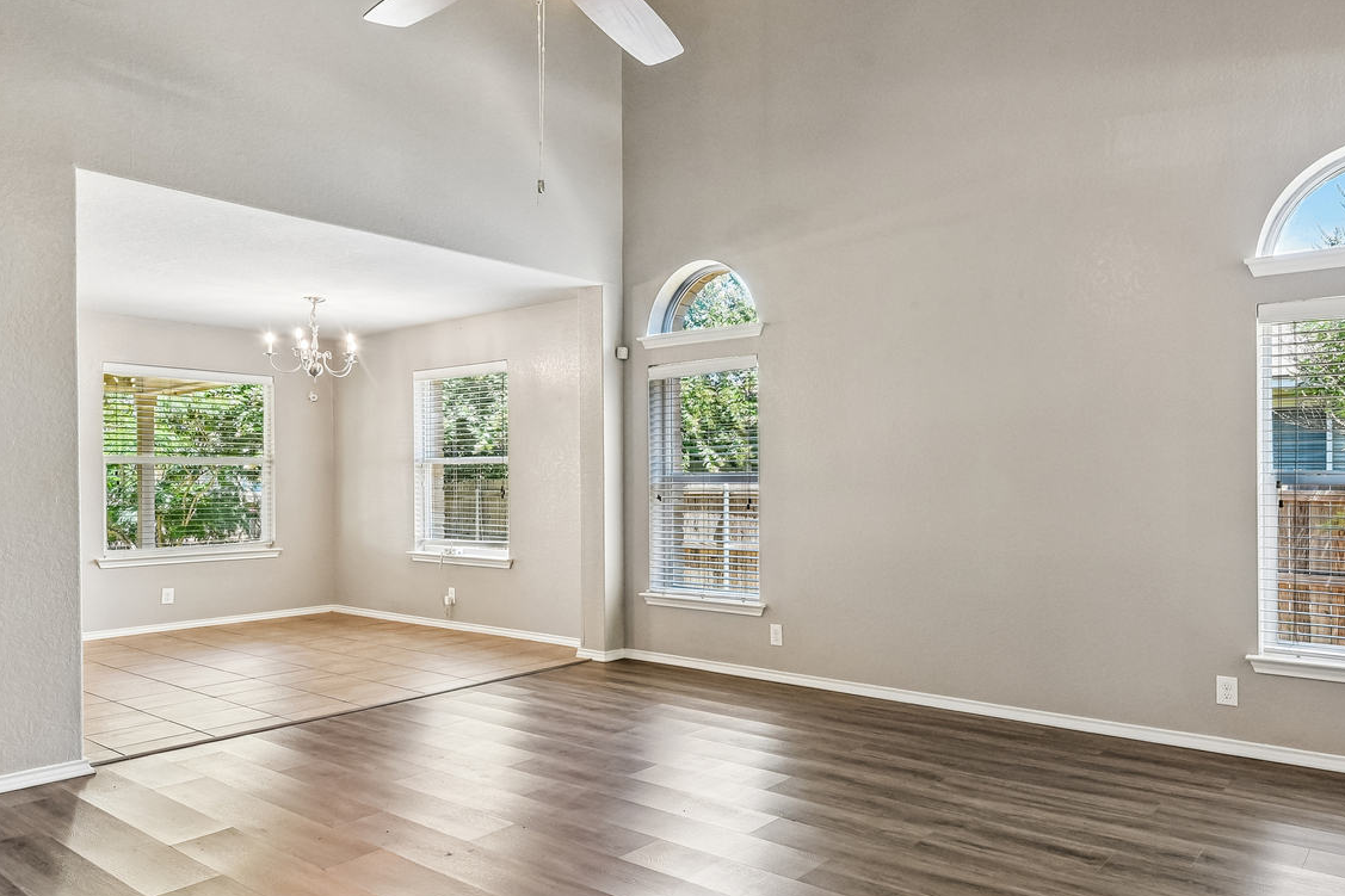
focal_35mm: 23
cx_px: 809
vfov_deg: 55.0
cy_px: 478
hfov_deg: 75.2
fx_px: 859
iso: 900
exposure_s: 1/15
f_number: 8
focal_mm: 16
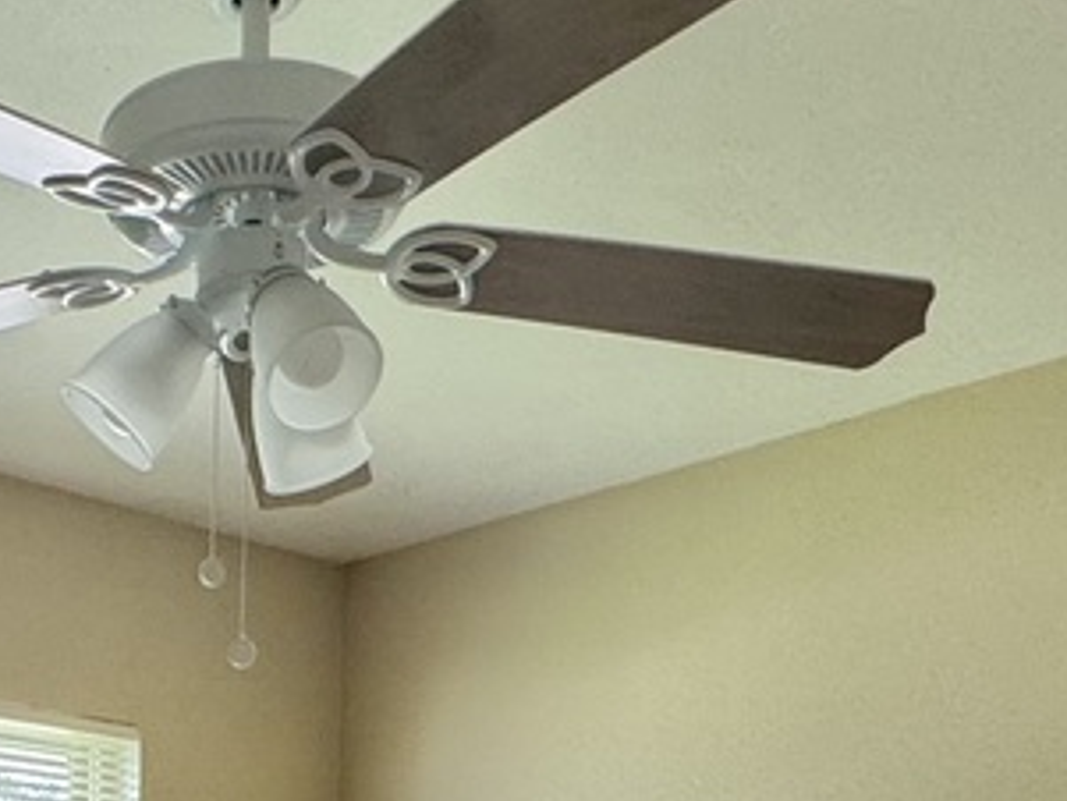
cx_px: 113
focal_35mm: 67
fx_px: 2066
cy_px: 1219
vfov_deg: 19.1
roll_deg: -1.6
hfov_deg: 27.9
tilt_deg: -2.0
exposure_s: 1/120
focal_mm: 2.22
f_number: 2.2
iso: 160
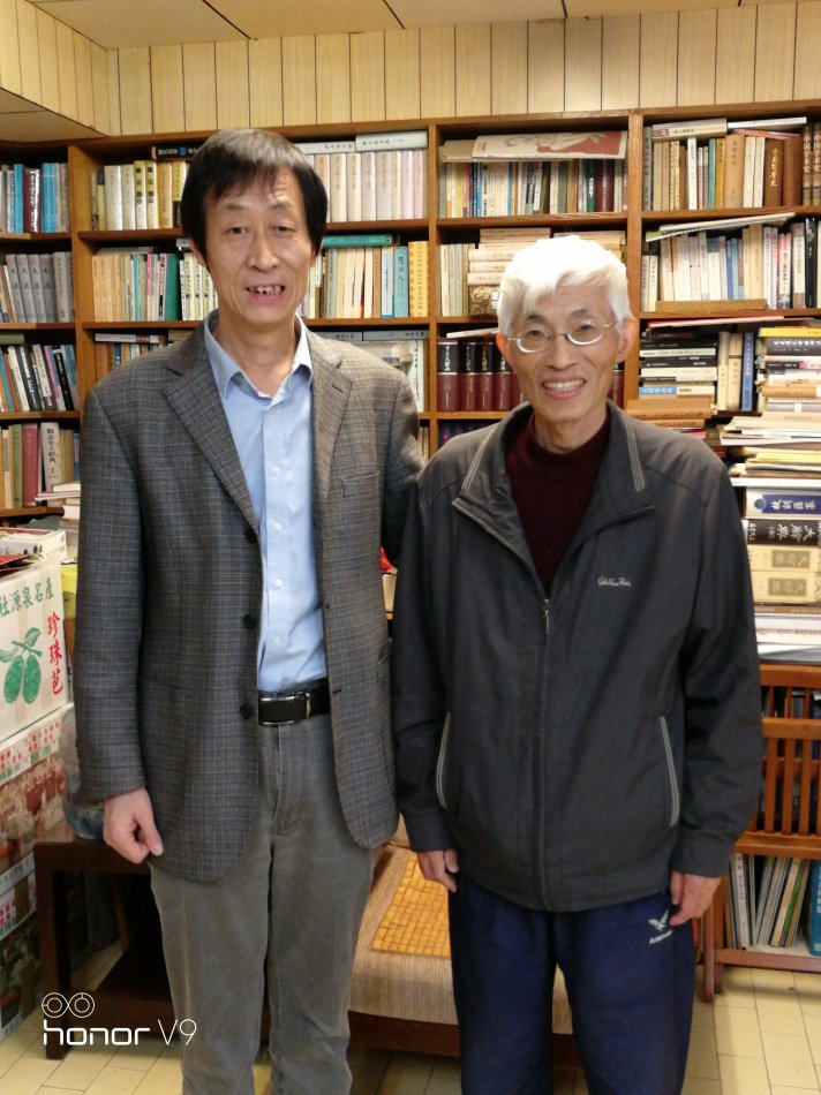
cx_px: 410
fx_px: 1139
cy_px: 548
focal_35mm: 36
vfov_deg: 51.4
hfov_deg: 39.6
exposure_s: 1/30
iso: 320
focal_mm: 3.84
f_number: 2.2
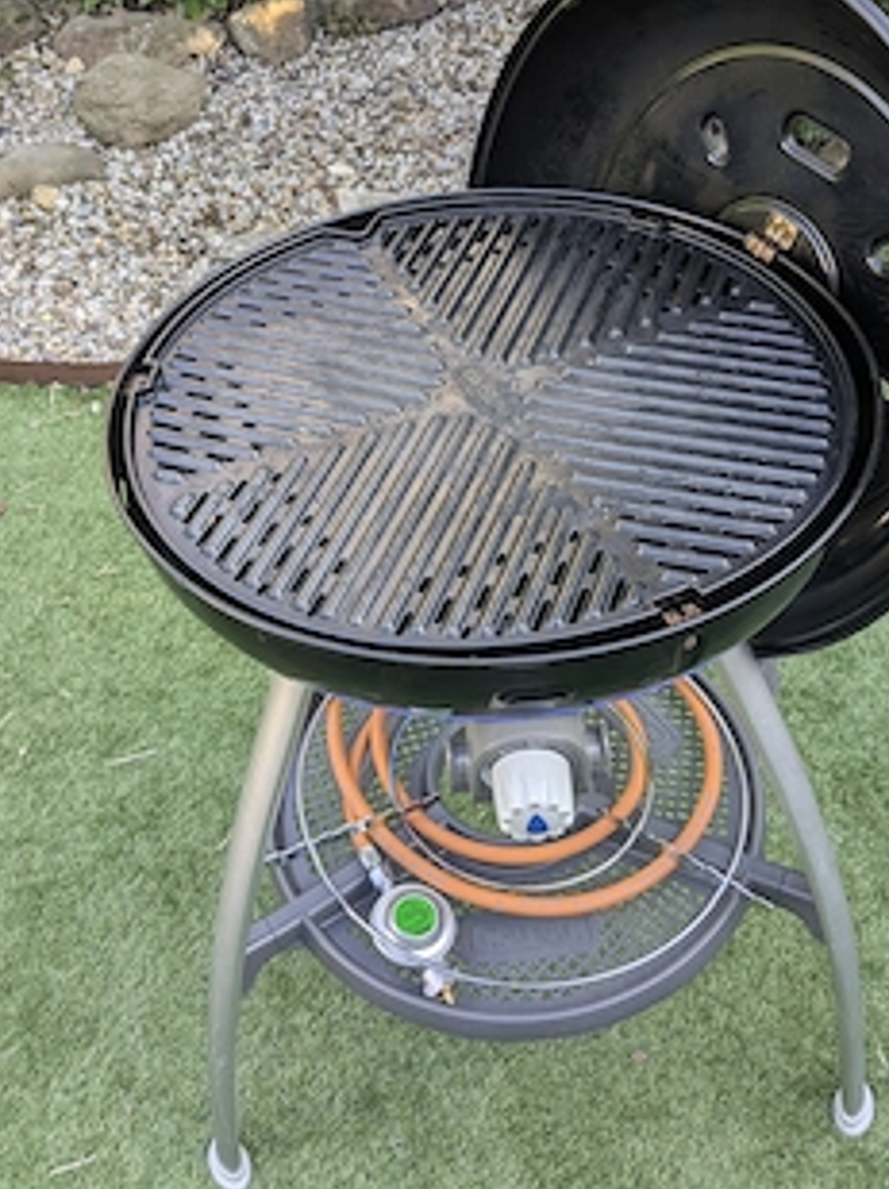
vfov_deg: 52.4
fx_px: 1201
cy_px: 485
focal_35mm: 35
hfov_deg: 40.6
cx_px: 466
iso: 54
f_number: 1.73
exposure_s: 1/195
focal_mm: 4.38
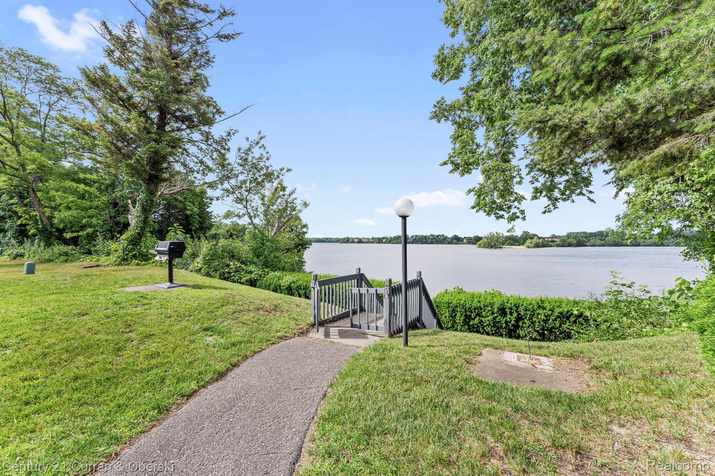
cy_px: 238
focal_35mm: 14
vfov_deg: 81.2
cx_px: 358
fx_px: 278
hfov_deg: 104.3
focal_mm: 14
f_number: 8
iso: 500
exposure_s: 1/250
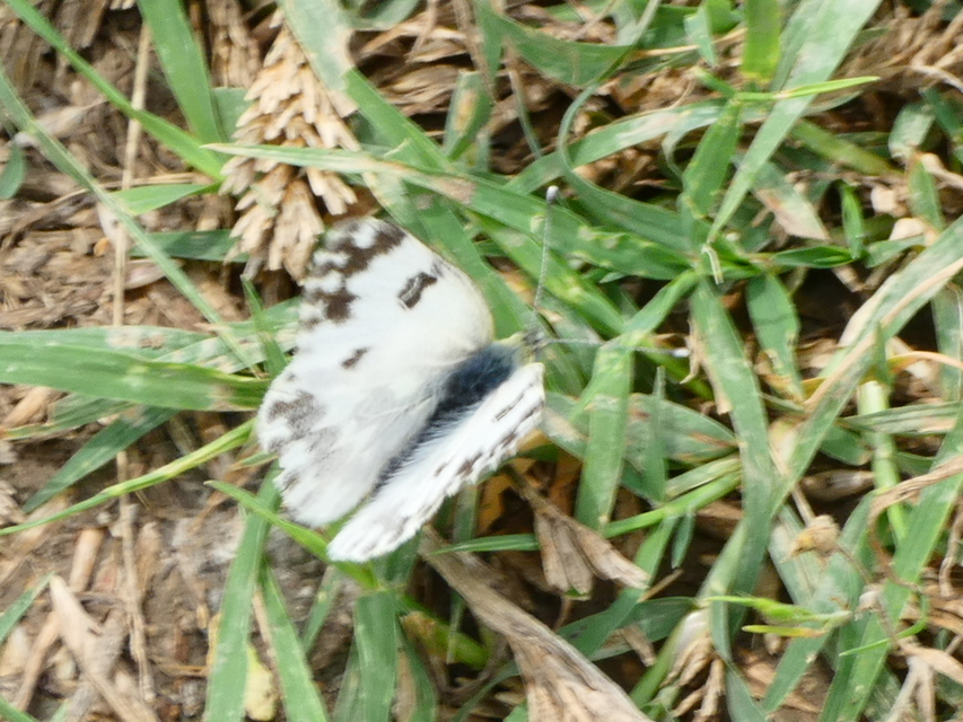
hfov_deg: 12.0
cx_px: 482
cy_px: 361
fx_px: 4563
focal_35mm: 164
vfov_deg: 9.1
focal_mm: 29.5
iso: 80
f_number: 5.4
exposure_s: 1/100
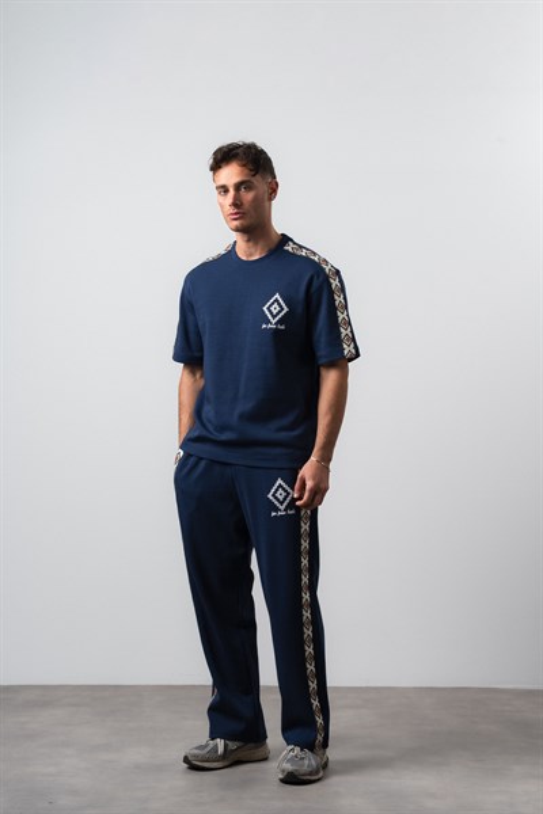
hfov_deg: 20.1
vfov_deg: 29.8
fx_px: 1529
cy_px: 407
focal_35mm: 68
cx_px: 272
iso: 100
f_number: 10
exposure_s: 1/125
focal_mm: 67.6
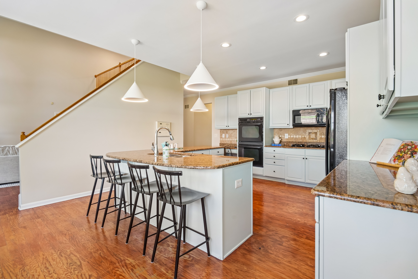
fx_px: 186
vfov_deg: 73.7
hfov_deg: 96.7
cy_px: 140
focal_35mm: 16
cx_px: 209
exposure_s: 1/20
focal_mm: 16
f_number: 8
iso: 400
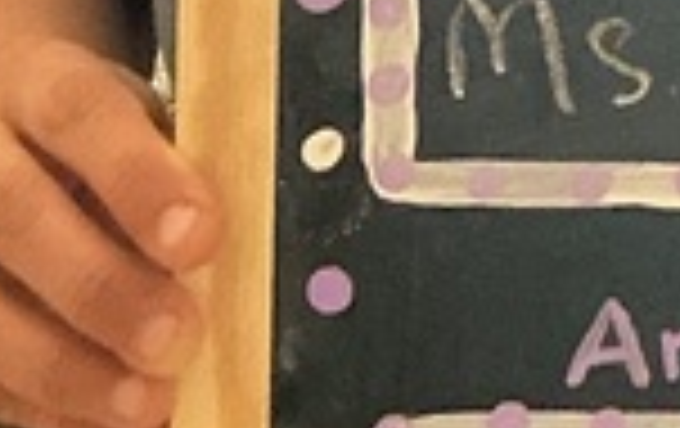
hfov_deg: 9.9
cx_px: 869
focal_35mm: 208
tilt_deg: -16.9
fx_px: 3862
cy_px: -712
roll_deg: -0.9
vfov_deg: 6.0
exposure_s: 1/60
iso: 200
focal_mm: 3
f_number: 1.8
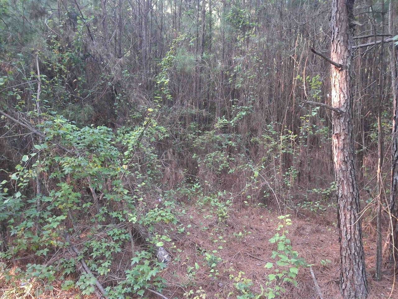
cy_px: 150
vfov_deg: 51.4
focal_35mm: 27
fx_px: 310
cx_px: 199
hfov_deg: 65.3
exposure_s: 1/33
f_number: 1.8
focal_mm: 4
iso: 400
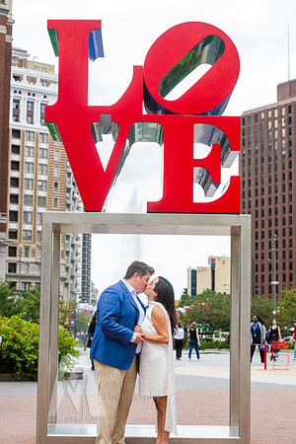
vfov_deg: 28.8
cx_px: 148
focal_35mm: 70
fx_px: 863
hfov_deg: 19.5
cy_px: 222
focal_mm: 70
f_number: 6.3
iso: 800
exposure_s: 1/500
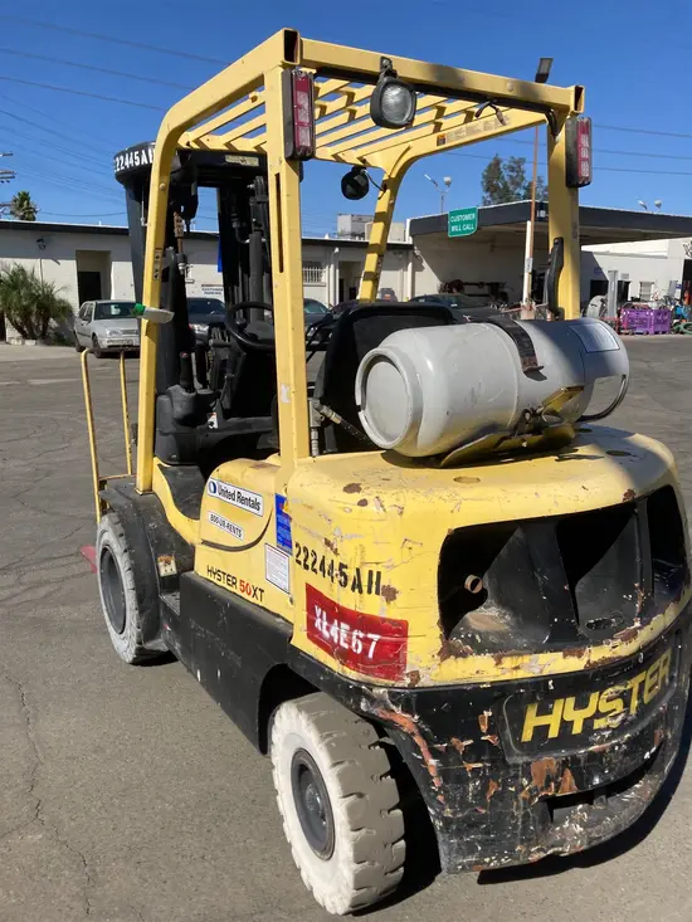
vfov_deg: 63.4
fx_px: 746
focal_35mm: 28
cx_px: 346
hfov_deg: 49.8
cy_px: 461
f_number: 1.8
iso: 20
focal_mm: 3.99
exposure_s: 1/2857
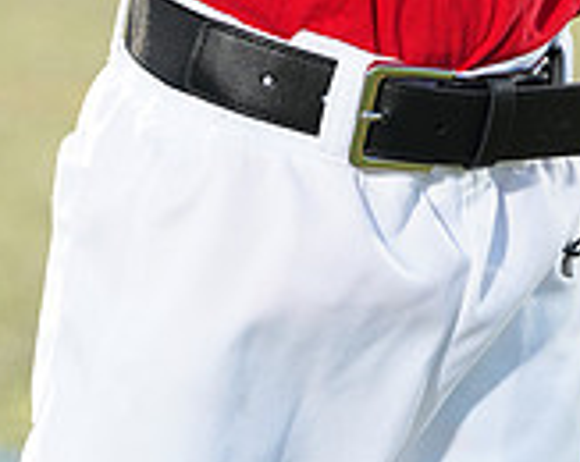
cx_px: 411
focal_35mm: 578
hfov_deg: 3.4
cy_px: -508
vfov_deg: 2.7
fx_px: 9910
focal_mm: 173
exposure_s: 1/250
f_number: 5
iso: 100
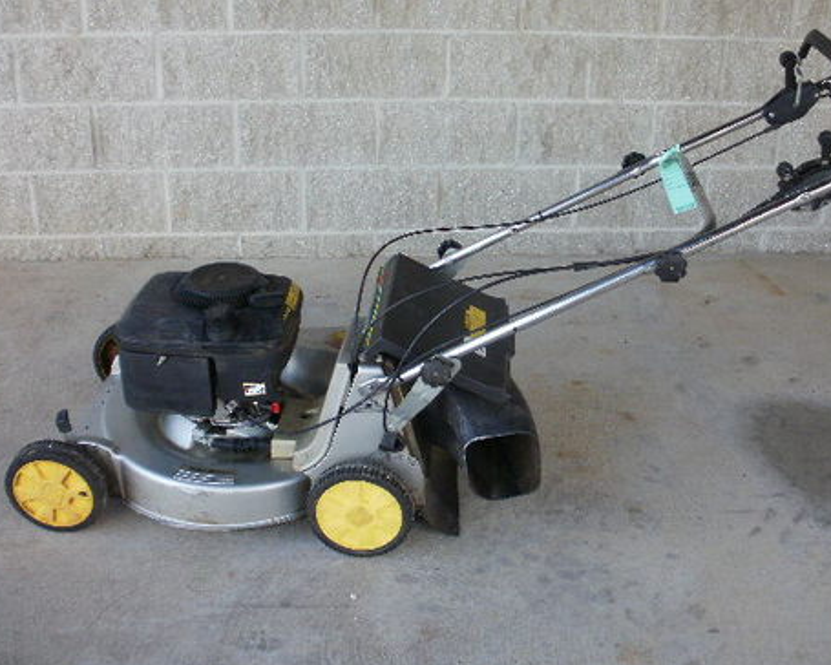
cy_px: 298
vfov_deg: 35.6
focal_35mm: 42
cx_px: 442
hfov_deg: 43.8
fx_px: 1033
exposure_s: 1/80
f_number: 3.5
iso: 100
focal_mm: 6.3
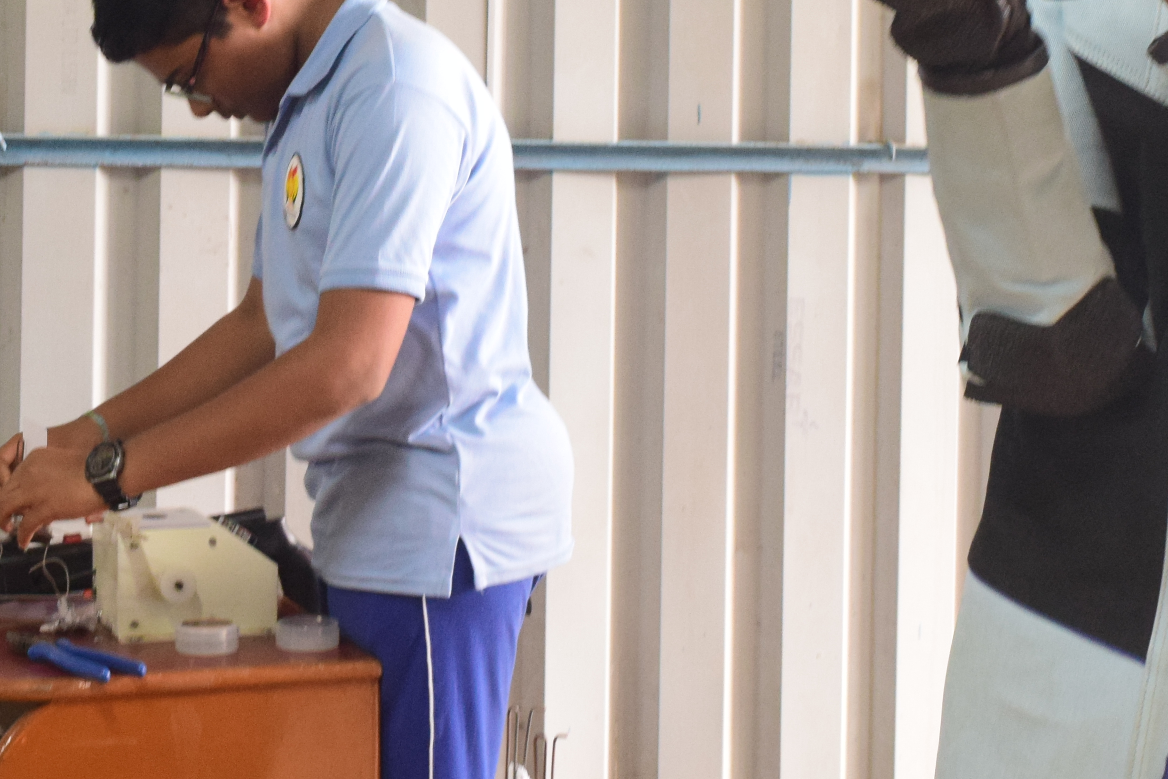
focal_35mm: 87
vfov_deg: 15.6
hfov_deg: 23.3
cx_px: 408
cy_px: 120
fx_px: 2822
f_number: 8
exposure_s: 1/20
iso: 1600
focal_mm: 24
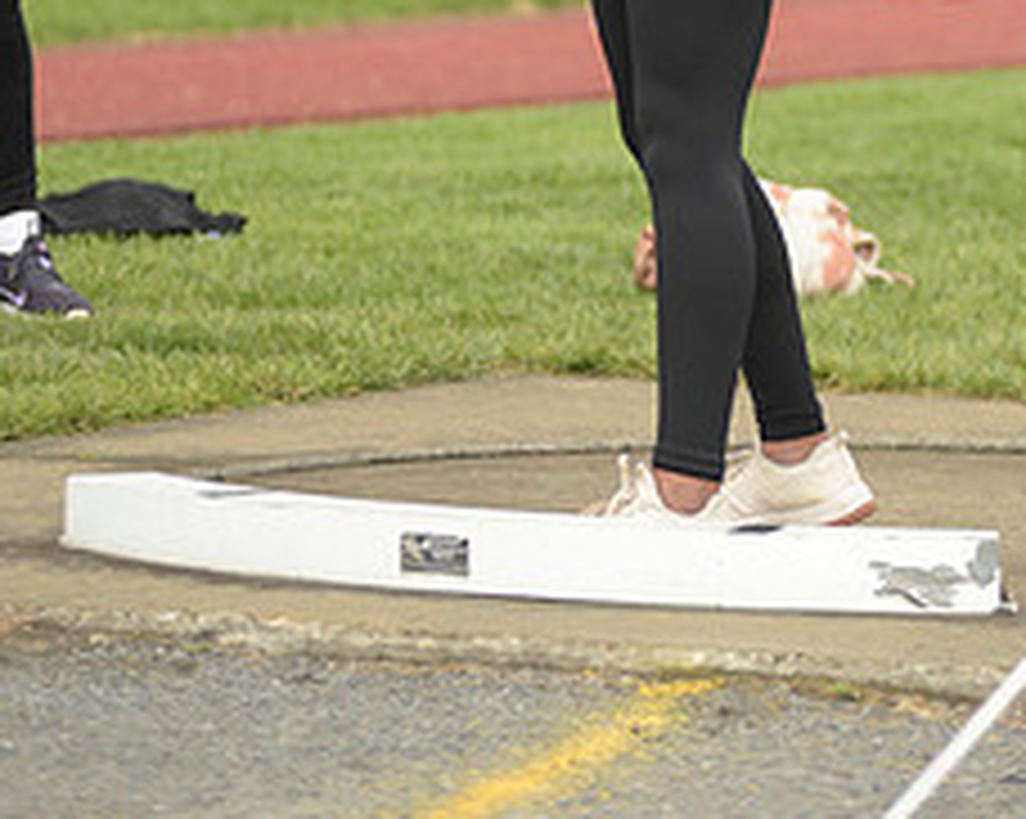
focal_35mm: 382
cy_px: -396
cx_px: 772
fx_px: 11590
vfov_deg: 4.0
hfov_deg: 5.1
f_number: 3.2
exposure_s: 1/800
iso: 400
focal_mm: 160
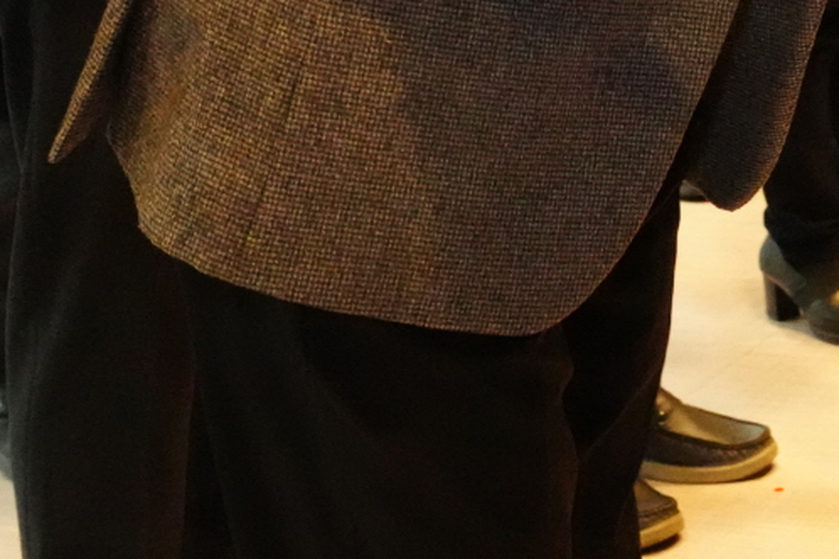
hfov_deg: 14.8
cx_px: 1446
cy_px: -424
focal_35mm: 123
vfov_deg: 10.5
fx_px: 2866
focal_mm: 34
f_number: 5.6
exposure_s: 1/160
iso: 16000
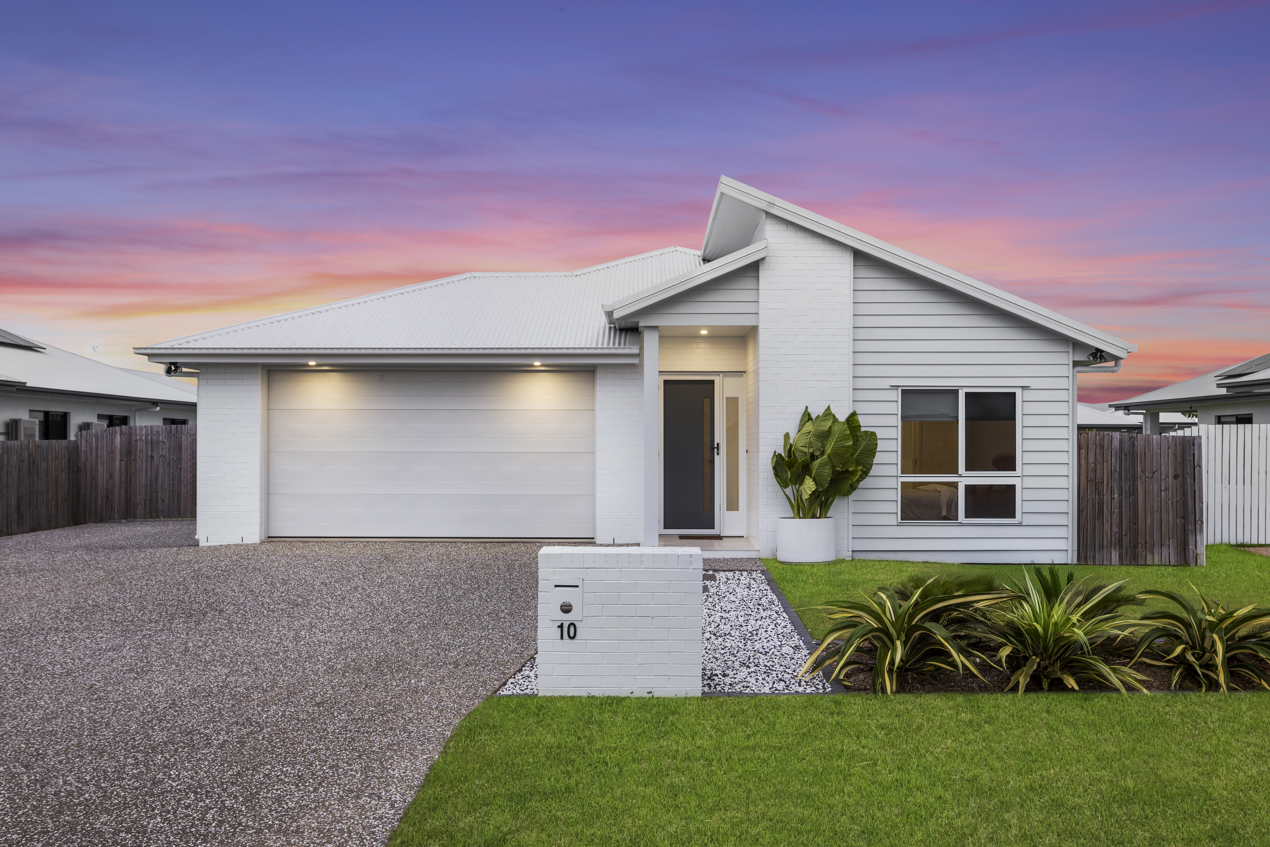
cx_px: 635
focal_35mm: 30
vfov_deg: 43.6
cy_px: 424
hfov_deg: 61.9
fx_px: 1058
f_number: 8
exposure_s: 1/20
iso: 400
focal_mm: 30
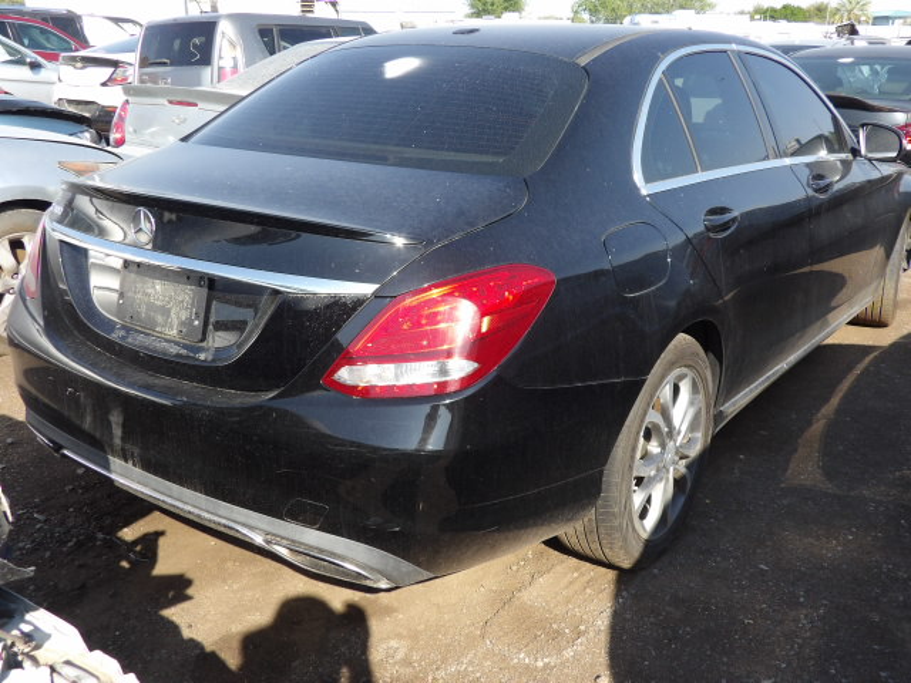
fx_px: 868
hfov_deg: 55.4
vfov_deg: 42.9
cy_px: 342
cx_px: 456
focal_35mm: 33
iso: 100
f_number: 3.6
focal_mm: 5.9
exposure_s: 1/406
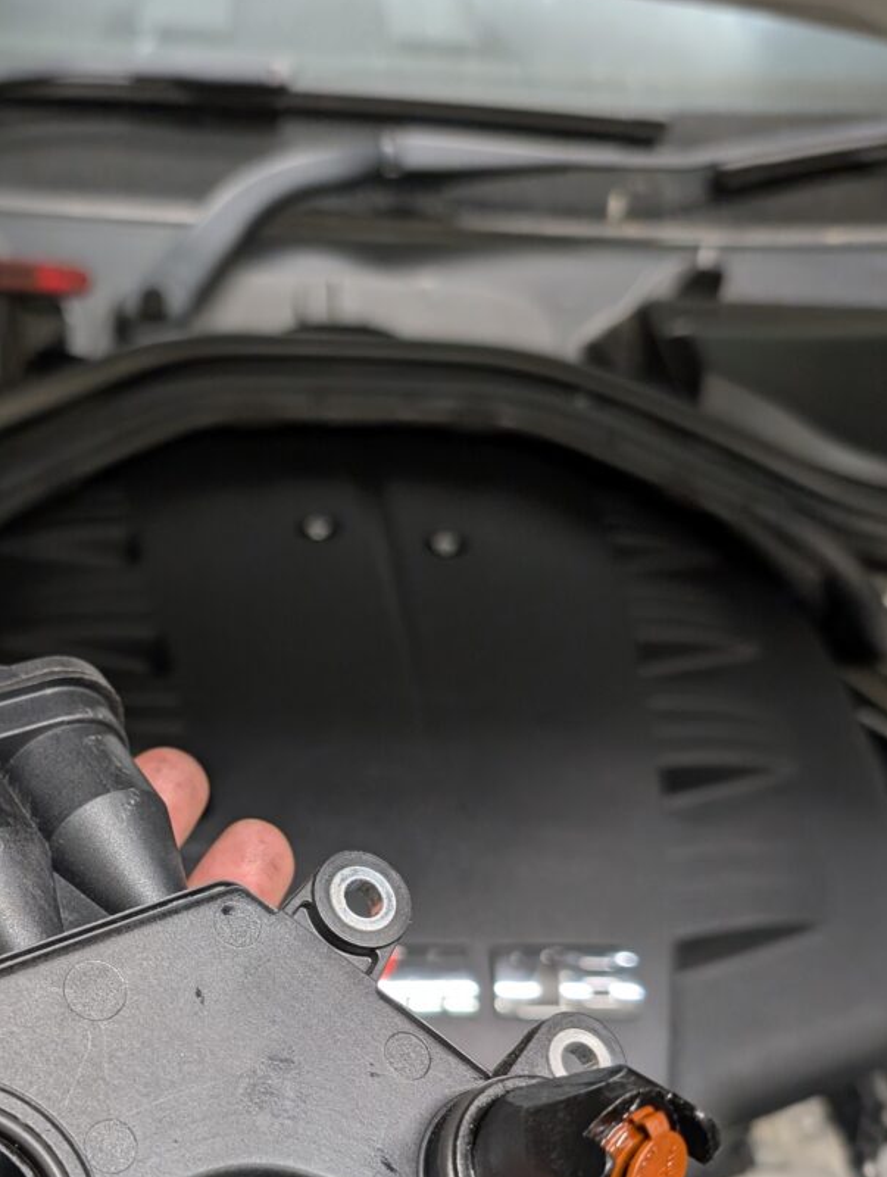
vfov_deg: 42.6
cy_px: 858
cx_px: 204
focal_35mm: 43
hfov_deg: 32.9
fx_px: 1464
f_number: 1.68
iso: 311
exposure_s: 1/100
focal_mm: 6.9
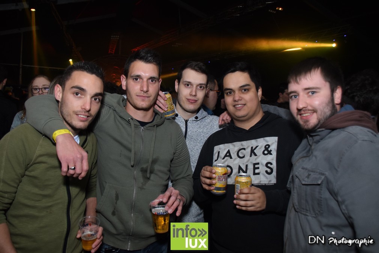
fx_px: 316
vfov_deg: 43.6
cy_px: 126
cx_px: 190
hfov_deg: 61.9
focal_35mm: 30
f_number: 3.5
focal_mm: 20
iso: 1600
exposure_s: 1/60
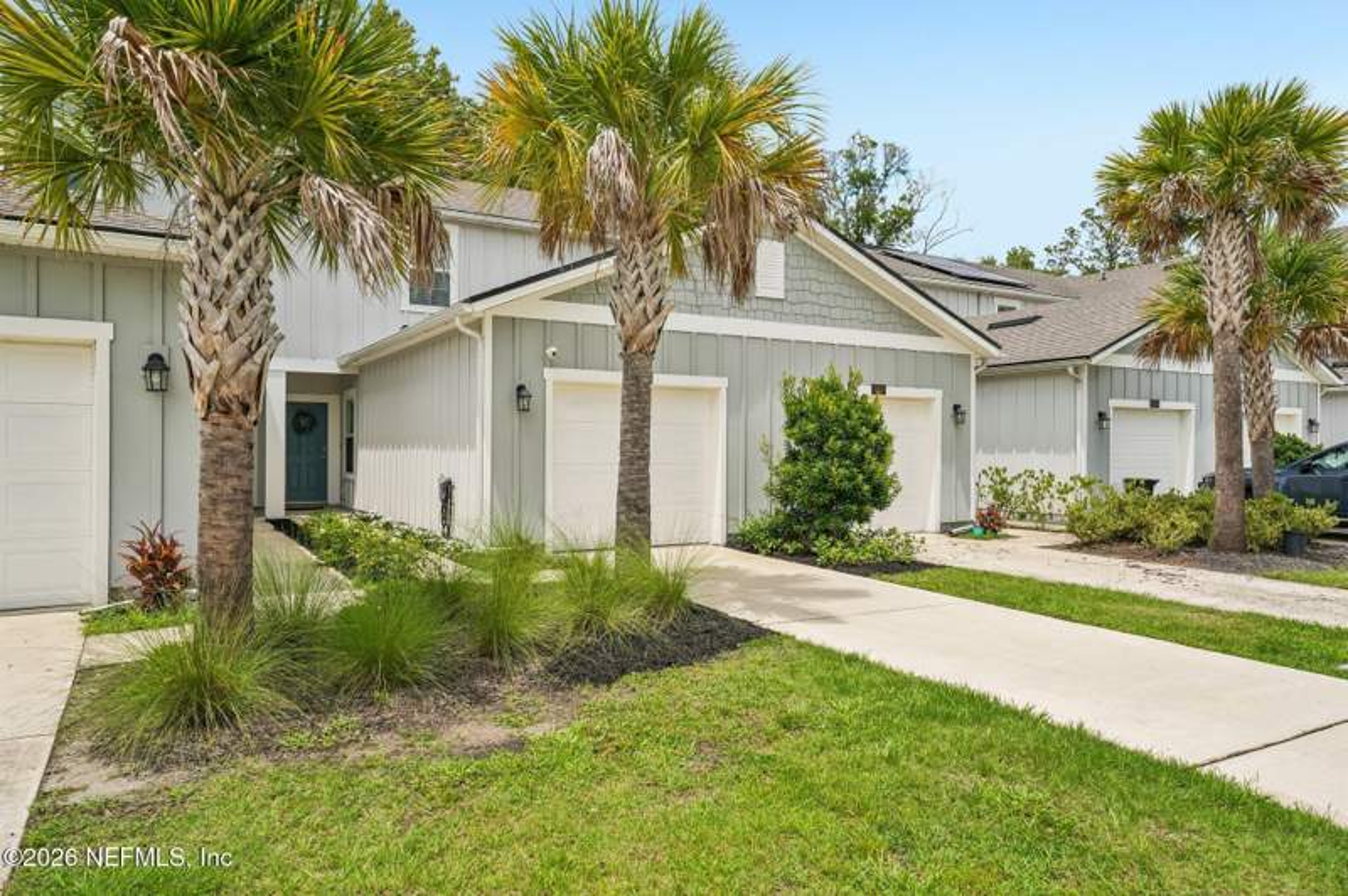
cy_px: 448
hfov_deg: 73.8
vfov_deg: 53.1
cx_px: 674
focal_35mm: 24
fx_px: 898
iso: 100
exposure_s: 1/250
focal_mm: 24
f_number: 9
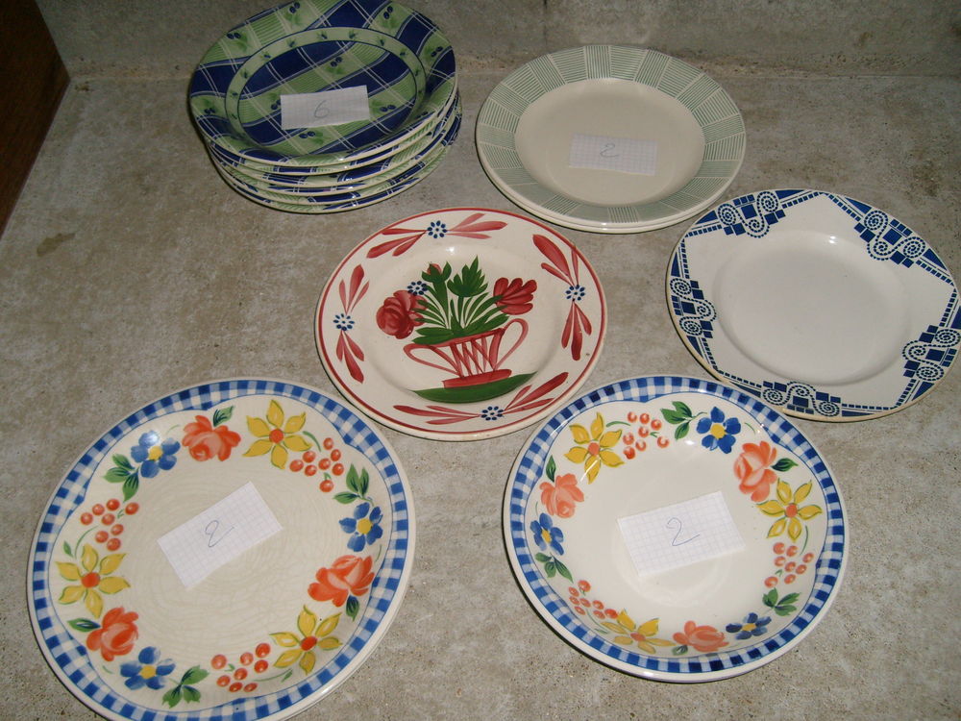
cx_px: 480
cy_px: 360
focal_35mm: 35
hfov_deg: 52.6
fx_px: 972
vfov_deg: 40.7
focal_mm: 5.8
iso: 100
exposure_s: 1/45
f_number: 2.8
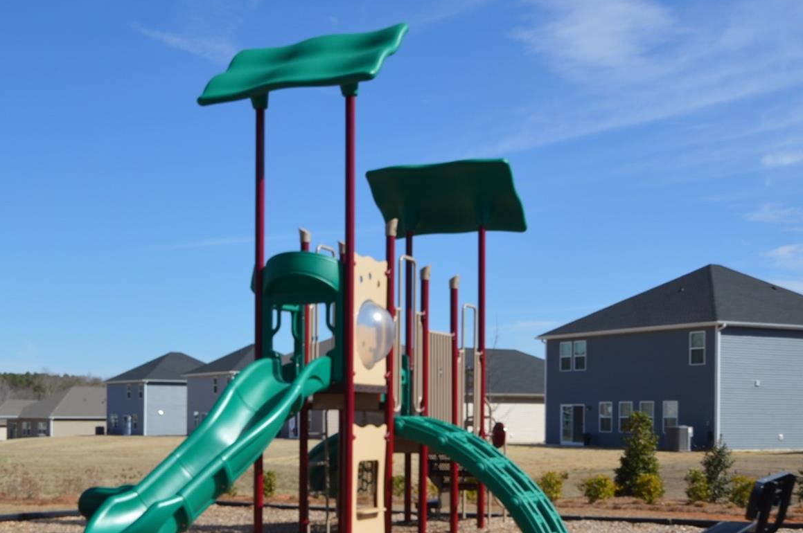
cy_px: 417
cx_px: 288
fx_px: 1181
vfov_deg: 25.1
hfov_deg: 37.3
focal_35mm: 53
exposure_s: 1/320
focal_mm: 20
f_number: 9
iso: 100
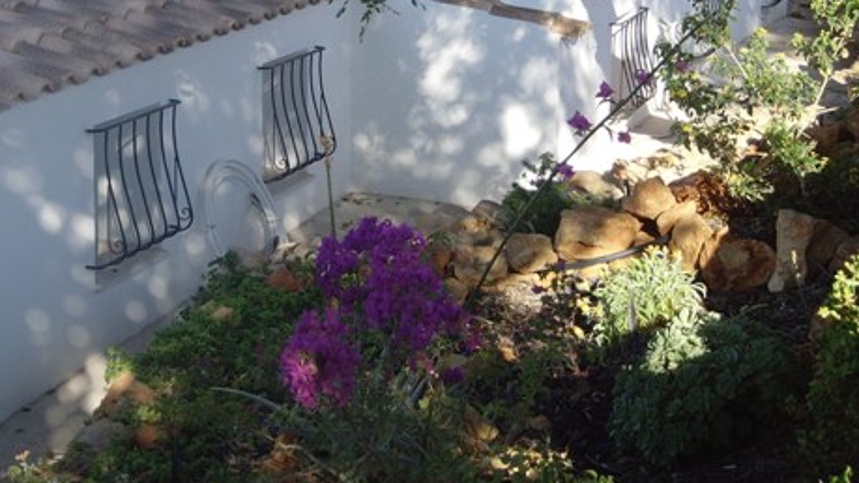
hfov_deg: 27.8
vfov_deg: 15.8
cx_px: 369
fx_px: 1731
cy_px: 82
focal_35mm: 76
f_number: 3.8
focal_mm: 8.8
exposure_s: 1/250
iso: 80
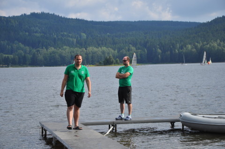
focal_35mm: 99
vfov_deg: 13.8
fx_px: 618
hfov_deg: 20.7
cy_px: 74
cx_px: 112
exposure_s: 1/800
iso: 200
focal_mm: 66
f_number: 7.1
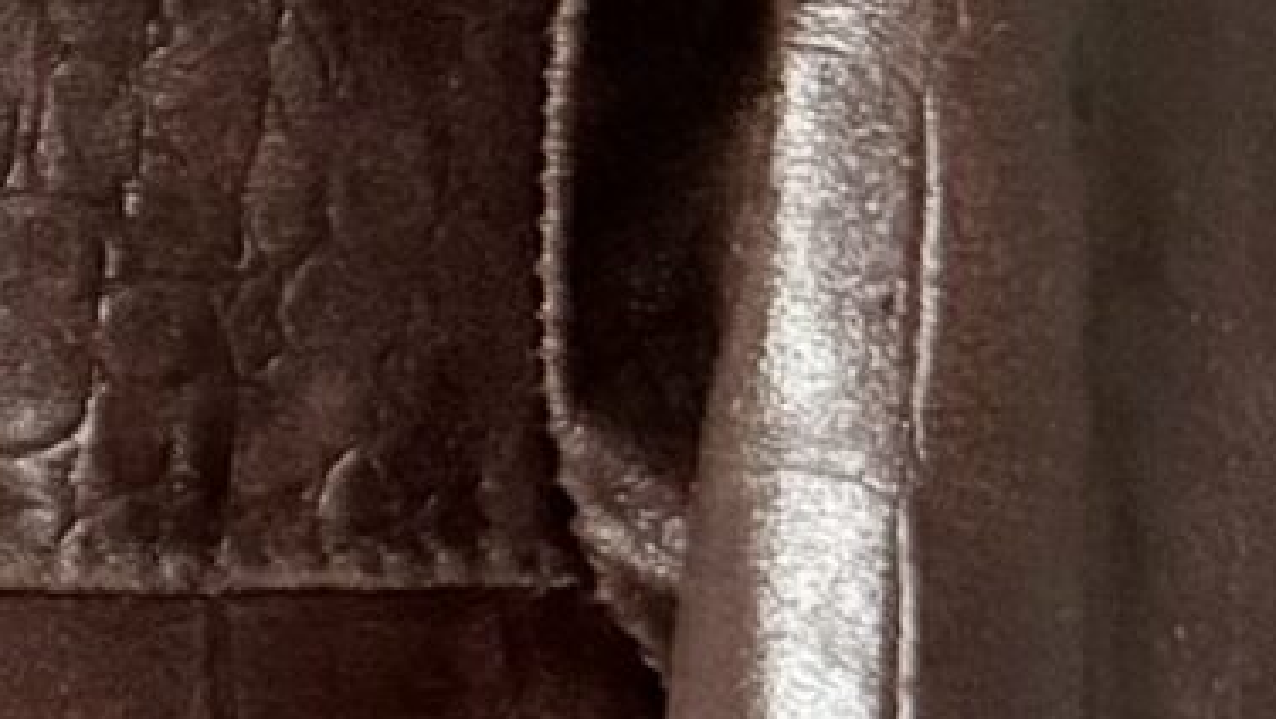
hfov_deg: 10.5
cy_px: -387
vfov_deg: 6.7
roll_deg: -2.1
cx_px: -1687
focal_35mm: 178
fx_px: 6026
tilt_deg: +1.9
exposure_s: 1/32
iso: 1000
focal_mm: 6.76
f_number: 1.78
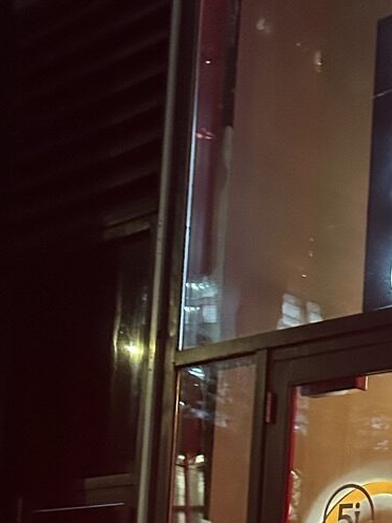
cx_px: 521
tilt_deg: +6.8
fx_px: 1269
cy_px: 566
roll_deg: -4.4
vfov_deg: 22.1
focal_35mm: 84
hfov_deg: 16.5
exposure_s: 1/60
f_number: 1.5
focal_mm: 5.7
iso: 500
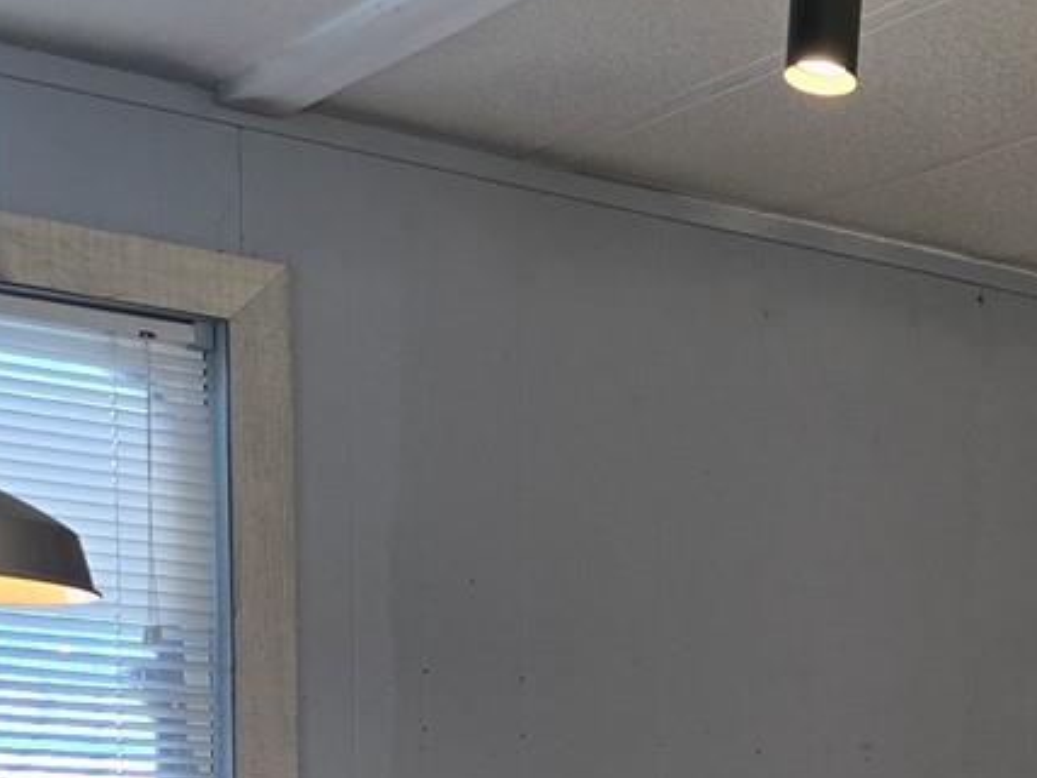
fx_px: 2576
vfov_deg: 15.7
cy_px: 1200
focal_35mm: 86
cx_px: 1059
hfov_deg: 21.9
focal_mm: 6.3
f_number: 1.7
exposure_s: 1/120
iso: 64
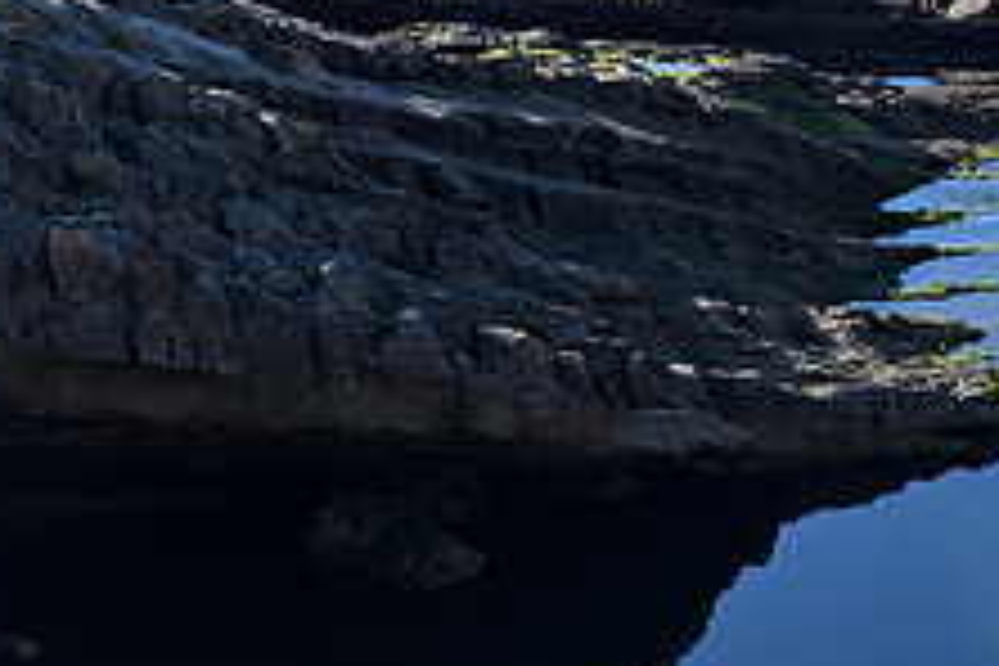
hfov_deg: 11.1
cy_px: 450
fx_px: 5078
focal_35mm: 183
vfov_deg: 7.5
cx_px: 1098
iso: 100
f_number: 8
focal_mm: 70
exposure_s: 1/100
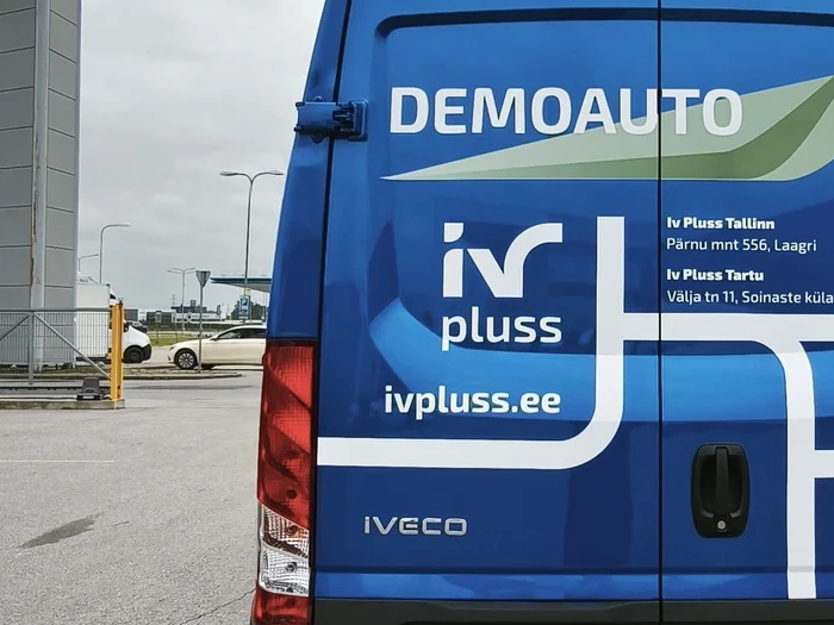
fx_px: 1156
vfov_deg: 30.3
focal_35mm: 48
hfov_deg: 38.6
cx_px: 627
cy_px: 301
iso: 50
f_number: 2.2
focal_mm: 1.91
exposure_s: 1/322
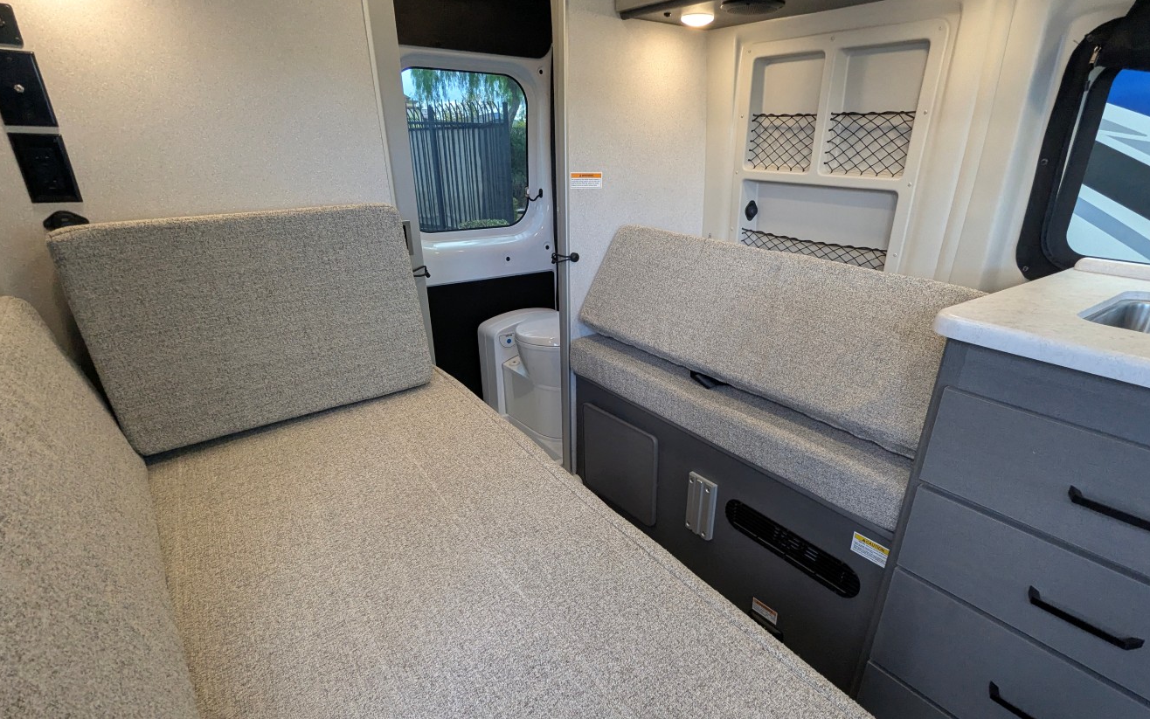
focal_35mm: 18
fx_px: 564
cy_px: 410
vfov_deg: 64.7
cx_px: 607
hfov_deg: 91.0
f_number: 2.2
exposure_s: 1/219
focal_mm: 2.35
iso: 256
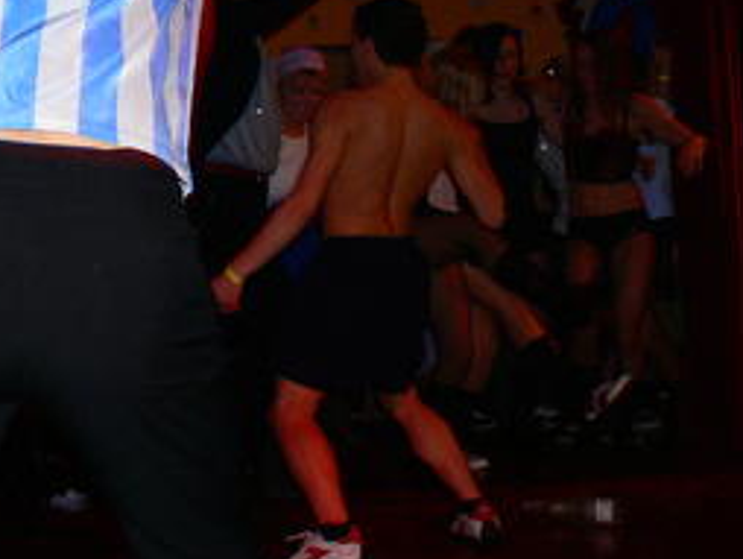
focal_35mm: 65
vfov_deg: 22.3
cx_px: 129
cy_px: 102
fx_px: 1396
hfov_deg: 29.0
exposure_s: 1/30
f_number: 2.8
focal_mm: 7.4
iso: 100
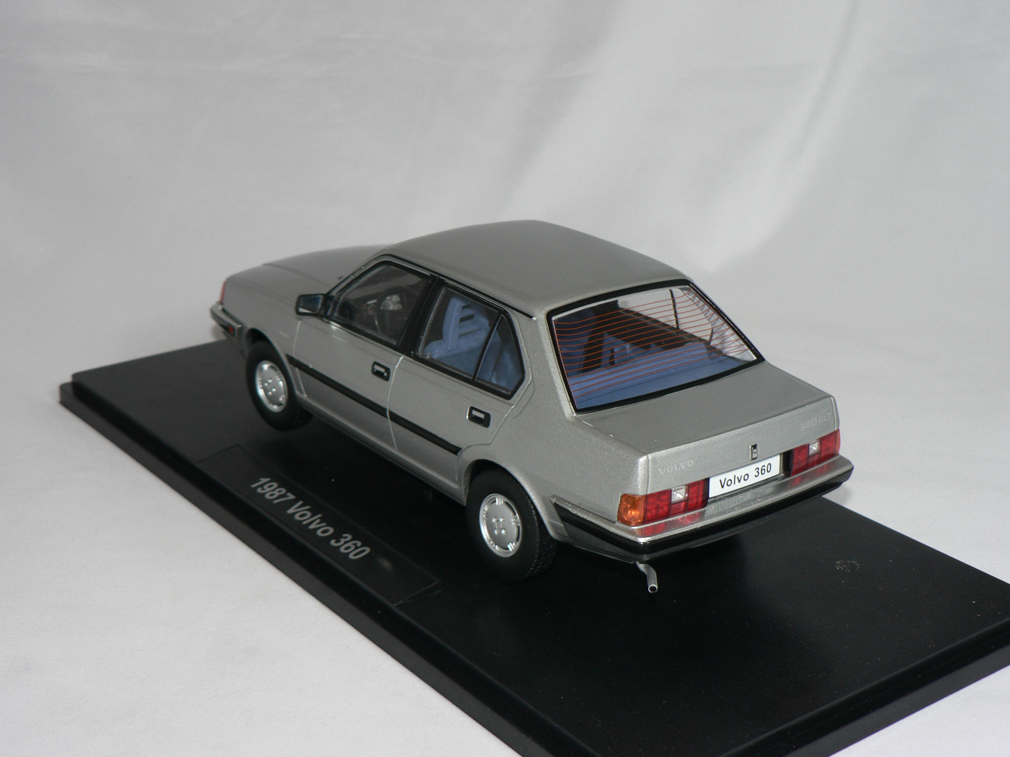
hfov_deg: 35.5
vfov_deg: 27.0
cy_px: 378
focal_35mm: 54
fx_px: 1576
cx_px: 505
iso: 80
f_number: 2.8
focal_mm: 8.9
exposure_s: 1/60
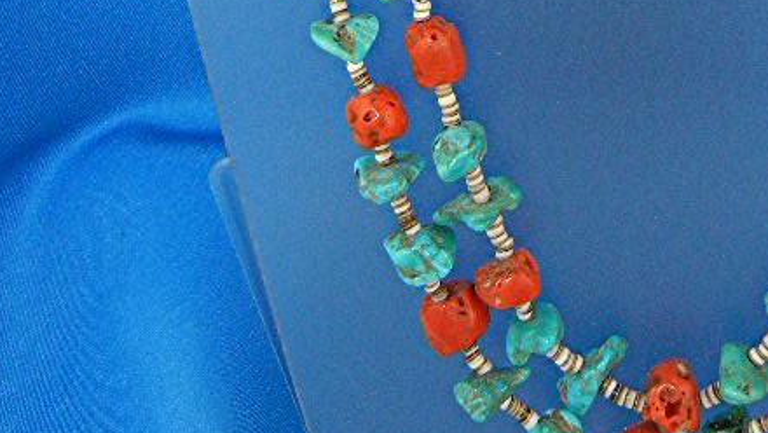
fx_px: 1548
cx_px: 655
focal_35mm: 76
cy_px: -332
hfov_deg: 27.1
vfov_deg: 14.2
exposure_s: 1/30
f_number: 3.5
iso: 232
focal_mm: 5.4
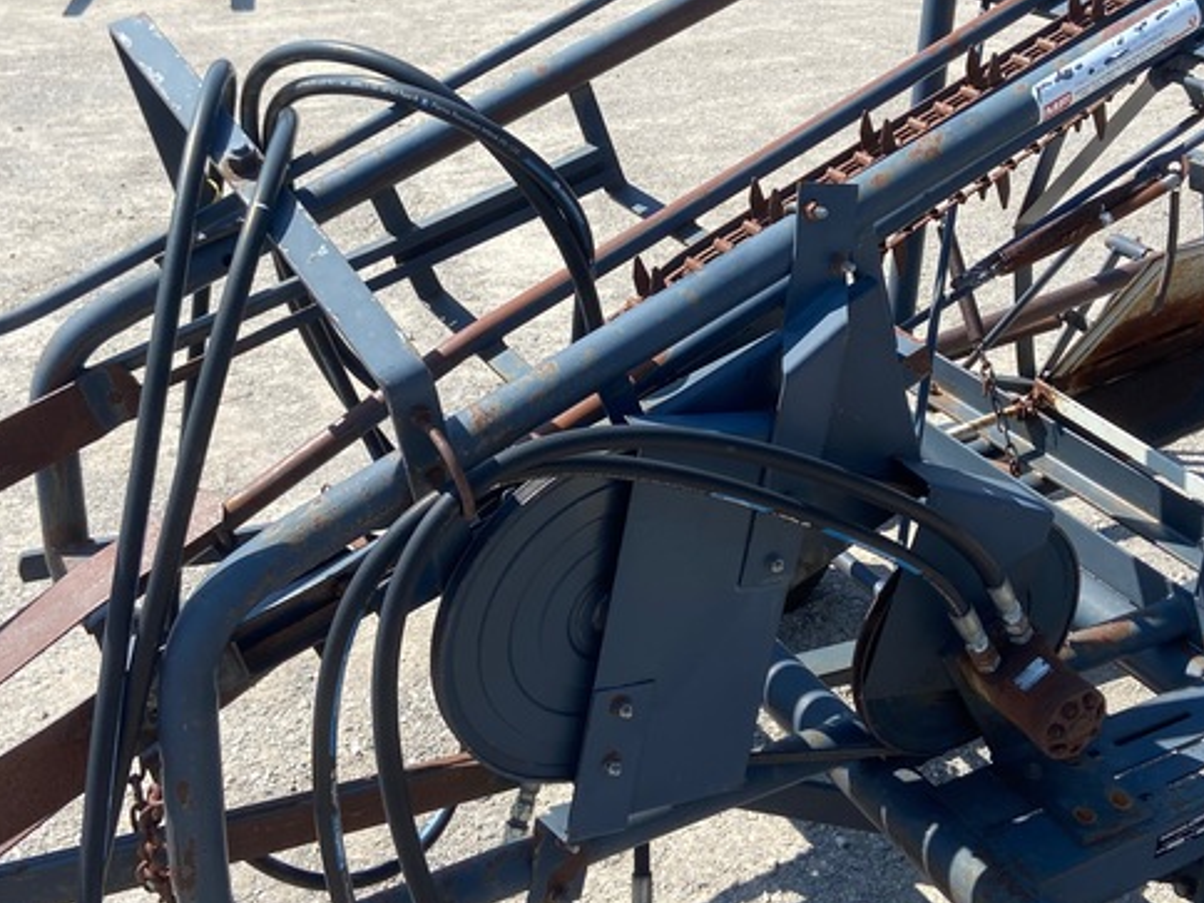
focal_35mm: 43
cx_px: 664
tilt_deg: -22.5
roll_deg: +1.5
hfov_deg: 43.8
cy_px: 313
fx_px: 1496
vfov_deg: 33.4
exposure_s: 1/1961
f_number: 1.8
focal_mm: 4.25
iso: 32
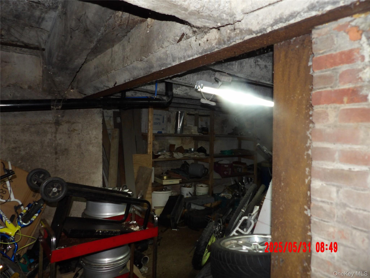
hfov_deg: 71.6
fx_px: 257
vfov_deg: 56.8
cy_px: 139
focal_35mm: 24
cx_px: 185
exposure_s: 1/28
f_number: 3.2
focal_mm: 4.3
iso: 200
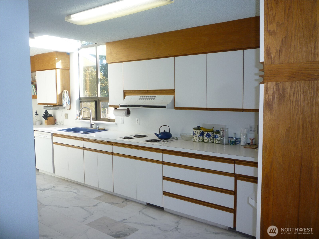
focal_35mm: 29
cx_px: 160
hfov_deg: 61.7
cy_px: 120
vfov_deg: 48.2
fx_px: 267
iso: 100
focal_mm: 5.2
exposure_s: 1/160
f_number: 3.3
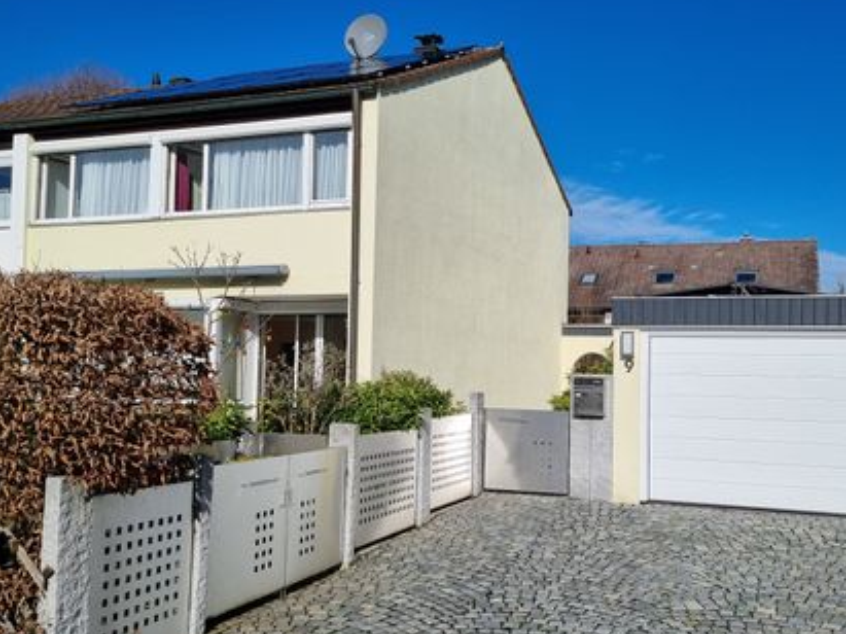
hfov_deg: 48.9
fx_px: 928
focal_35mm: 38
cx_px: 463
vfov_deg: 37.7
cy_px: 333
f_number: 1.8
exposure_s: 1/7504
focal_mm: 5.4
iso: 50
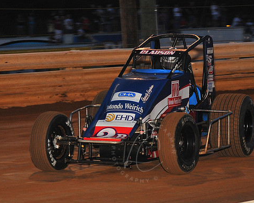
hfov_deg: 15.2
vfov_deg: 12.1
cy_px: 102
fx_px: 955
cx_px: 143
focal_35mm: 127
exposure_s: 1/320
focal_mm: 112
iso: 1000
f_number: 7.1
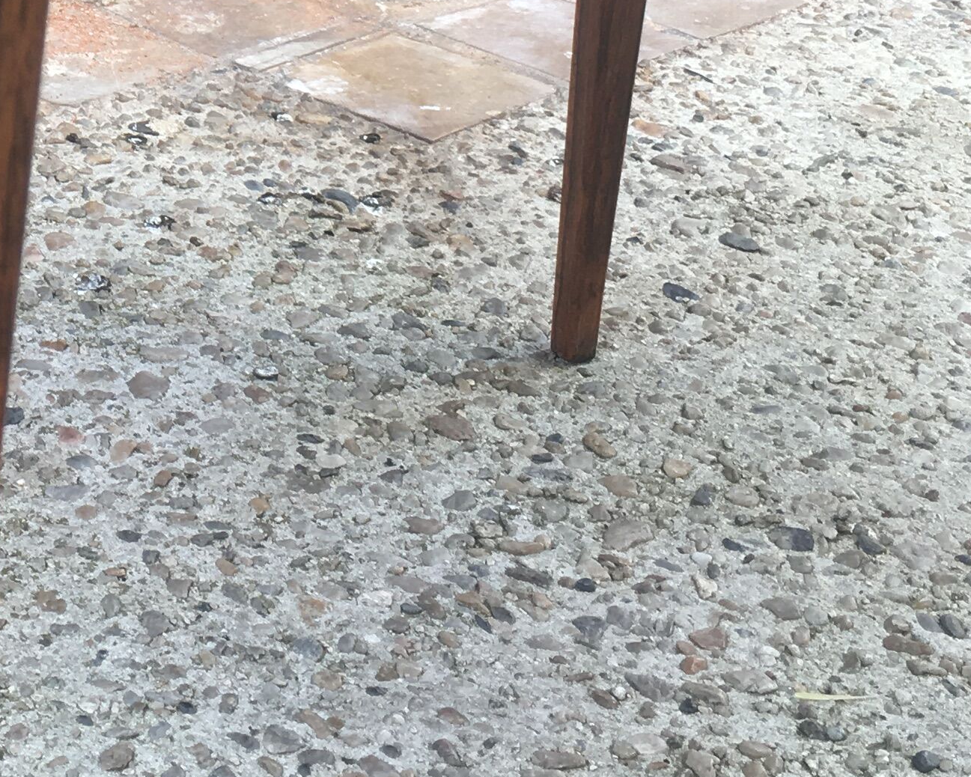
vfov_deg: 16.5
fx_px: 2529
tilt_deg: -11.9
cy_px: -236
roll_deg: -0.6
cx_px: -60
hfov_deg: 20.8
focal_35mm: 88
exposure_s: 1/50
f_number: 2.2
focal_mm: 4.15
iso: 25
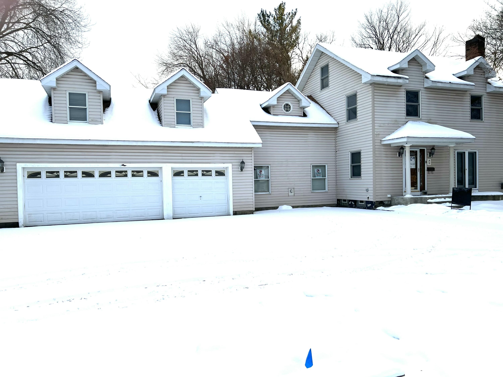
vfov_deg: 53.1
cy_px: 188
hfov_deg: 67.3
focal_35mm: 26
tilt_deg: -1.5
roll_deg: +1.2
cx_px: 252
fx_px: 378
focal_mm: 5.7
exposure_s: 1/1751
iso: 50
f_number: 1.5
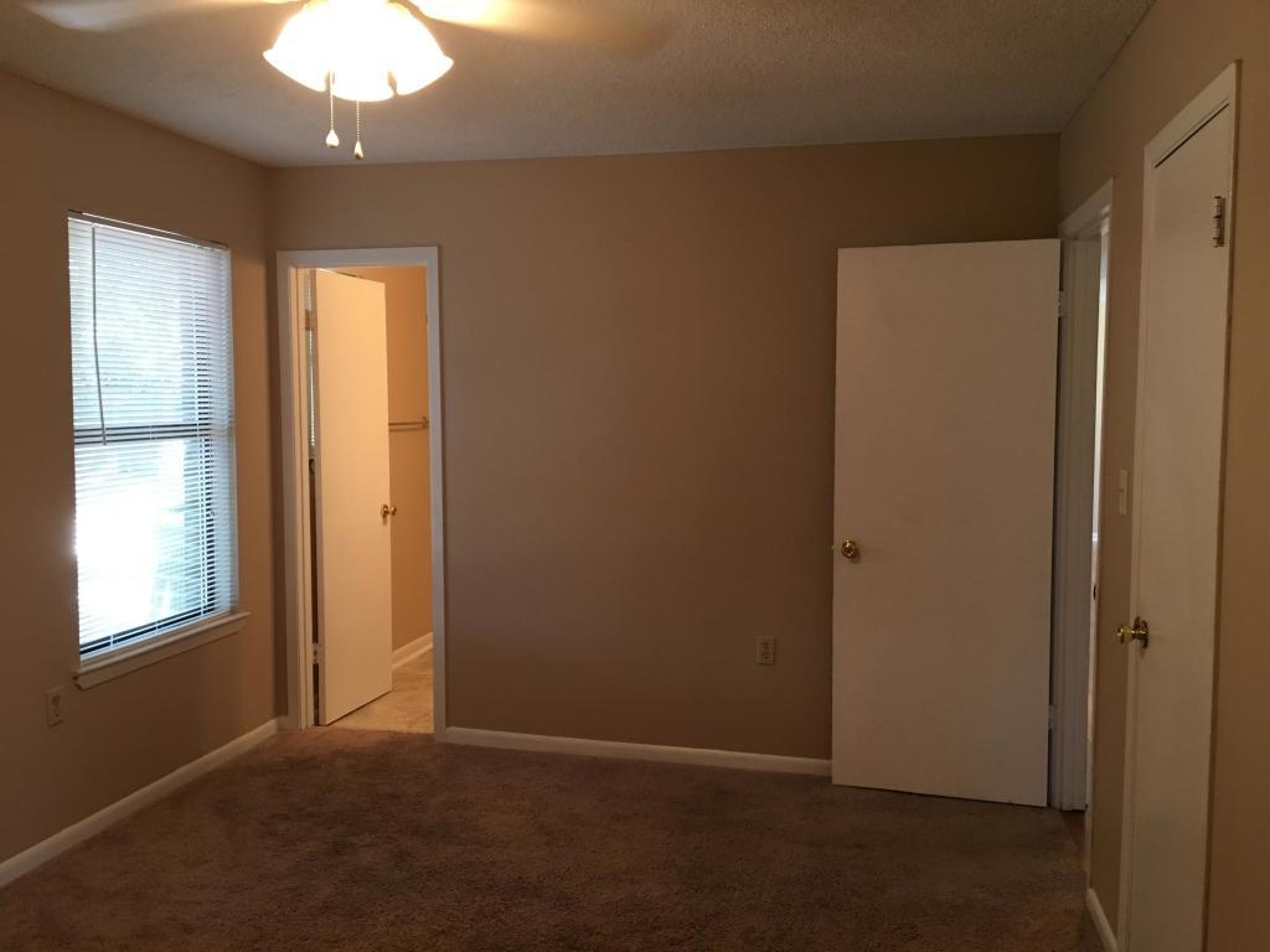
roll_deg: +0.0
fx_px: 1064
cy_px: 476
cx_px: 635
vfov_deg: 48.2
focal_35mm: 29
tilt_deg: -4.1
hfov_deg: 61.7
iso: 64
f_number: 2.2
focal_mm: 4.15
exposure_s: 1/15
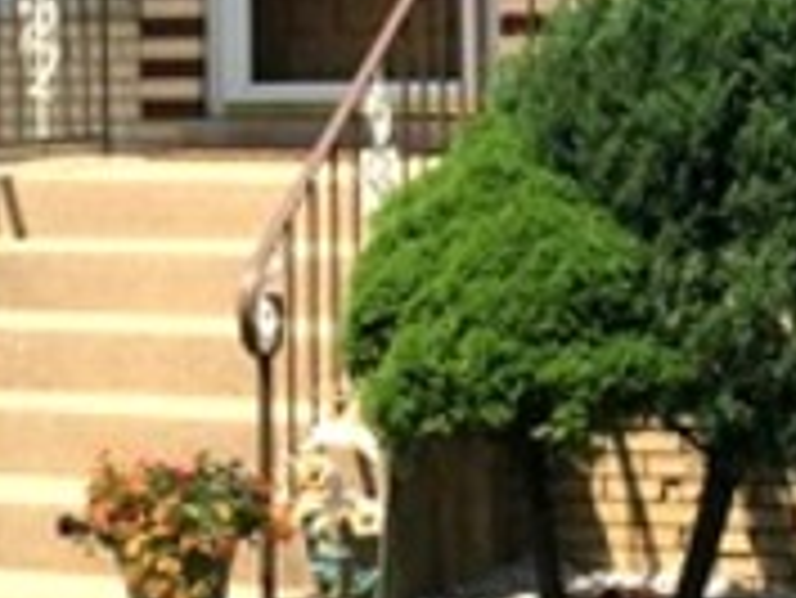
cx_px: 310
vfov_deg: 14.1
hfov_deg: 18.7
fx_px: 2416
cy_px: 396
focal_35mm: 105
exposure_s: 1/1241
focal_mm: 4.15
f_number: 2.2
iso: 25
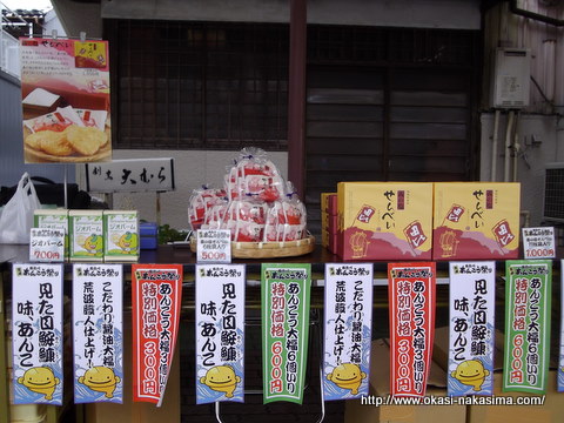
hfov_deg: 56.8
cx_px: 282
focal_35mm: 32
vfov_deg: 44.2
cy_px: 212
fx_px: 521
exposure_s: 1/50
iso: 100
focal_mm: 5.8
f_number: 3.5
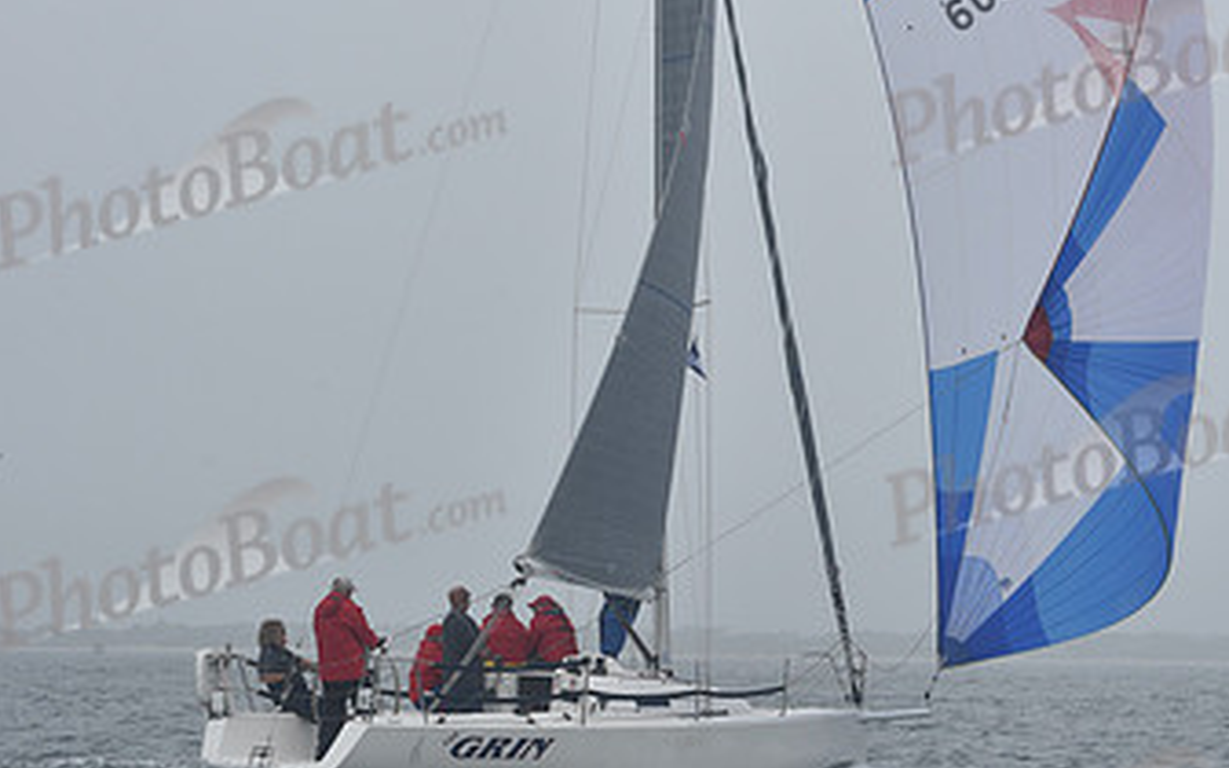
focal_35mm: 123
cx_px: 697
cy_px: 315
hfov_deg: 17.0
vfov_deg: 10.6
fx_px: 4120
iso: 250
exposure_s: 1/800
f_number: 11
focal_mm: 70
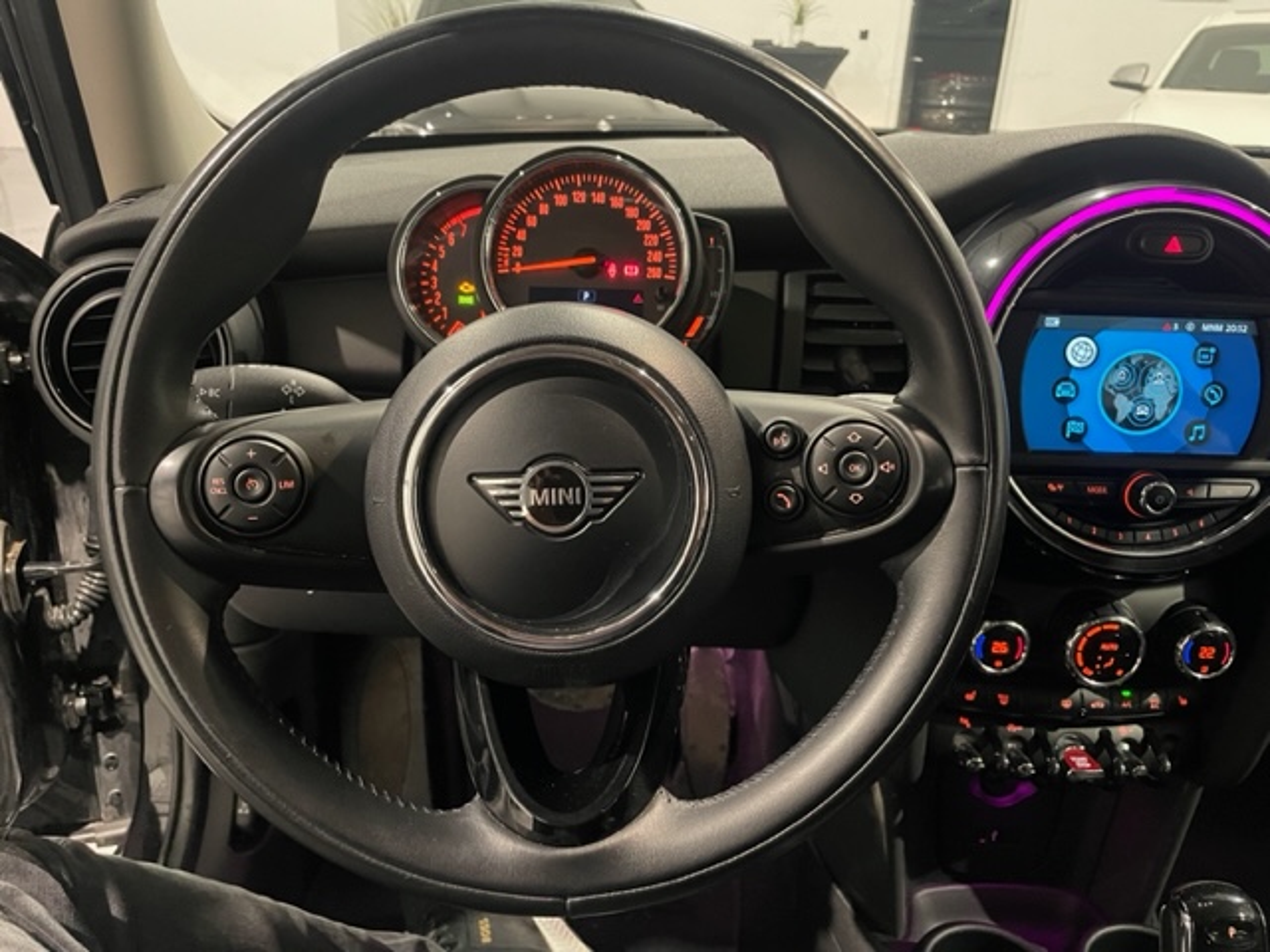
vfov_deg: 53.1
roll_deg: -2.4
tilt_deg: -24.5
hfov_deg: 67.3
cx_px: 635
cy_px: 476
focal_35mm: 26
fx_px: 954
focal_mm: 4.2
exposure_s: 1/29
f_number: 1.6
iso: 800
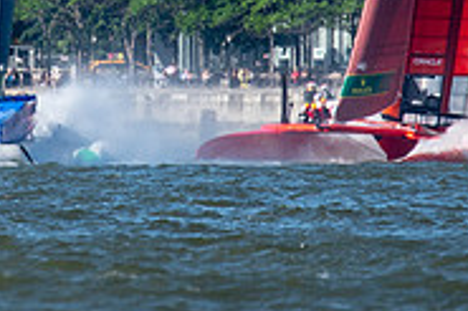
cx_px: 14
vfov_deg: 0.6
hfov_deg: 0.9
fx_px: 30159
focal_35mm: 2322
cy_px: -65
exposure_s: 1/1600
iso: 500
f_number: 5.6
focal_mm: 420
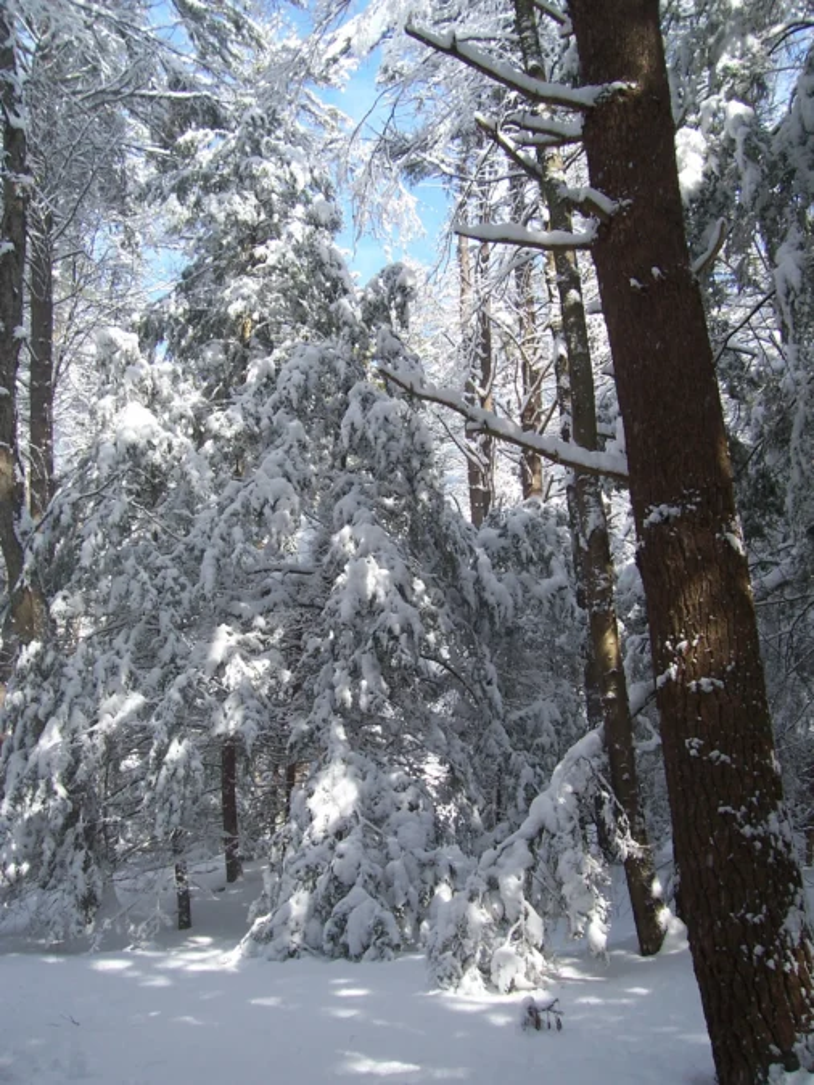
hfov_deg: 41.8
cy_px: 542
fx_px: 1066
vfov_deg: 54.0
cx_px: 407
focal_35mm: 34
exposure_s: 1/180
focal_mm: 5.6
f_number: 5.6
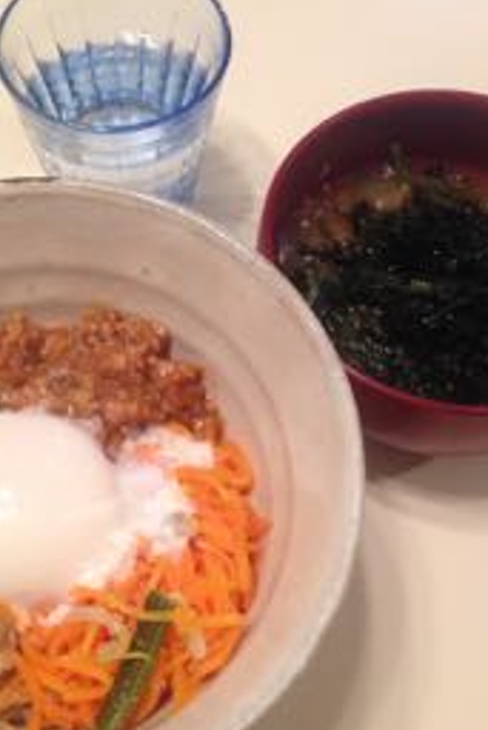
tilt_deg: -61.6
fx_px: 954
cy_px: 364
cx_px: 180
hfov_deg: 28.6
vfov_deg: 41.9
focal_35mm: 47
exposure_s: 1/20
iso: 100
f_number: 2.4
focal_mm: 4.12
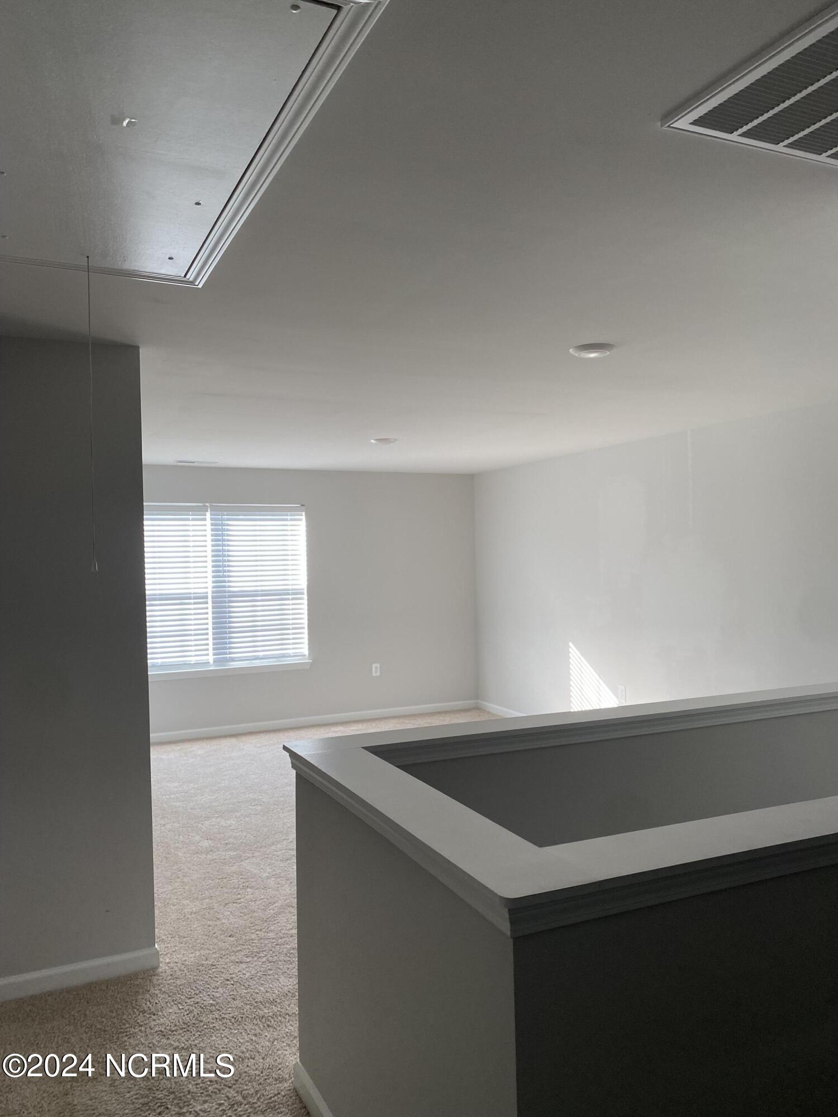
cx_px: 419
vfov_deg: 67.3
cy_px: 558
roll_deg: +1.2
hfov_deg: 53.1
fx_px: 839
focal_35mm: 26
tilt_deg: +1.7
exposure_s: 1/120
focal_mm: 4.25
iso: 125
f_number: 1.8
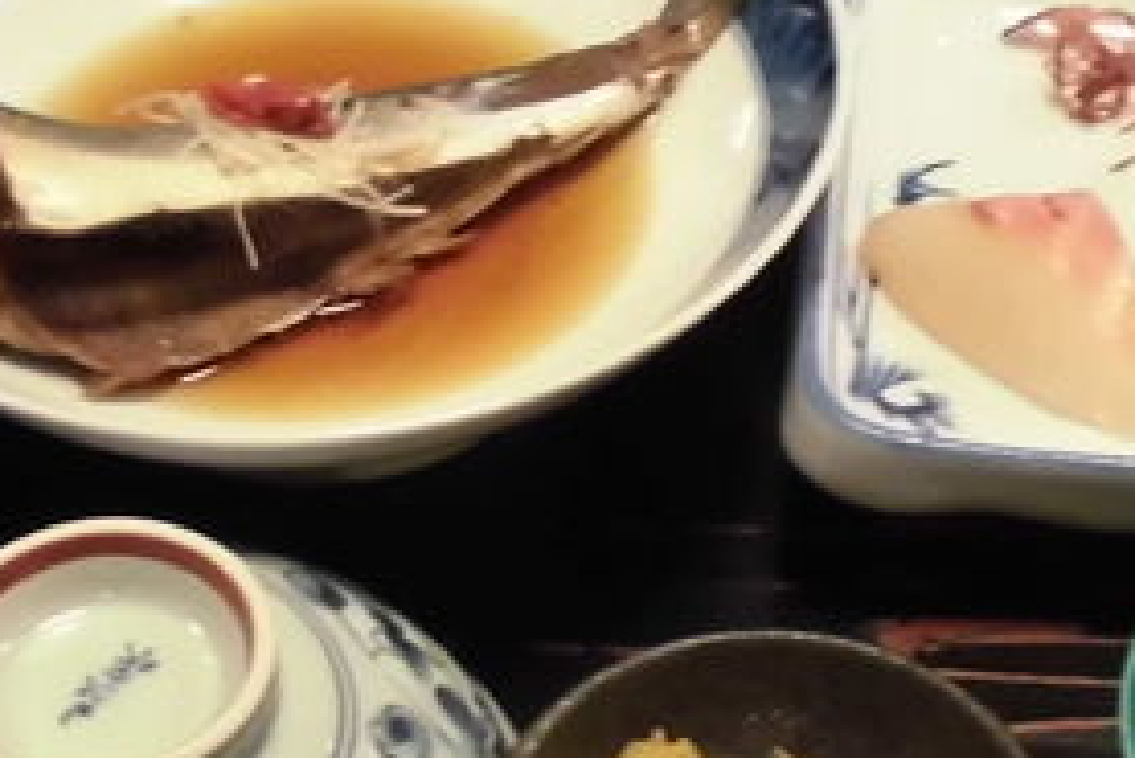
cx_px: 512
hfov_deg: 20.4
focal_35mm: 100
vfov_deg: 13.7
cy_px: 508
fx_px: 3154
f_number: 3.5
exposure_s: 1/15
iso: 400
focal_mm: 4.6
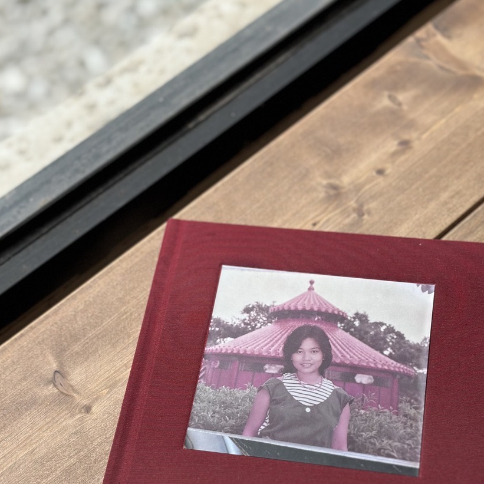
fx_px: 981
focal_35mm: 62
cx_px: 262
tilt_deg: -58.6
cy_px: 324
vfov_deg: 27.5
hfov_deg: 27.7
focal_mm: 6.86
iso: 64
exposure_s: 1/159
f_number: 1.78
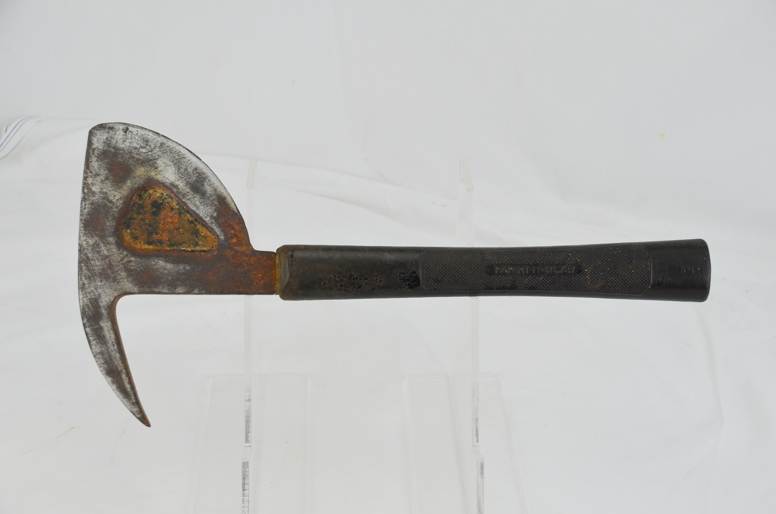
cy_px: 257
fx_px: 1033
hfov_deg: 41.2
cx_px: 388
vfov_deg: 28.0
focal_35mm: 48
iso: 200
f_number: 5.6
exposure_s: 1/125
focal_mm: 32
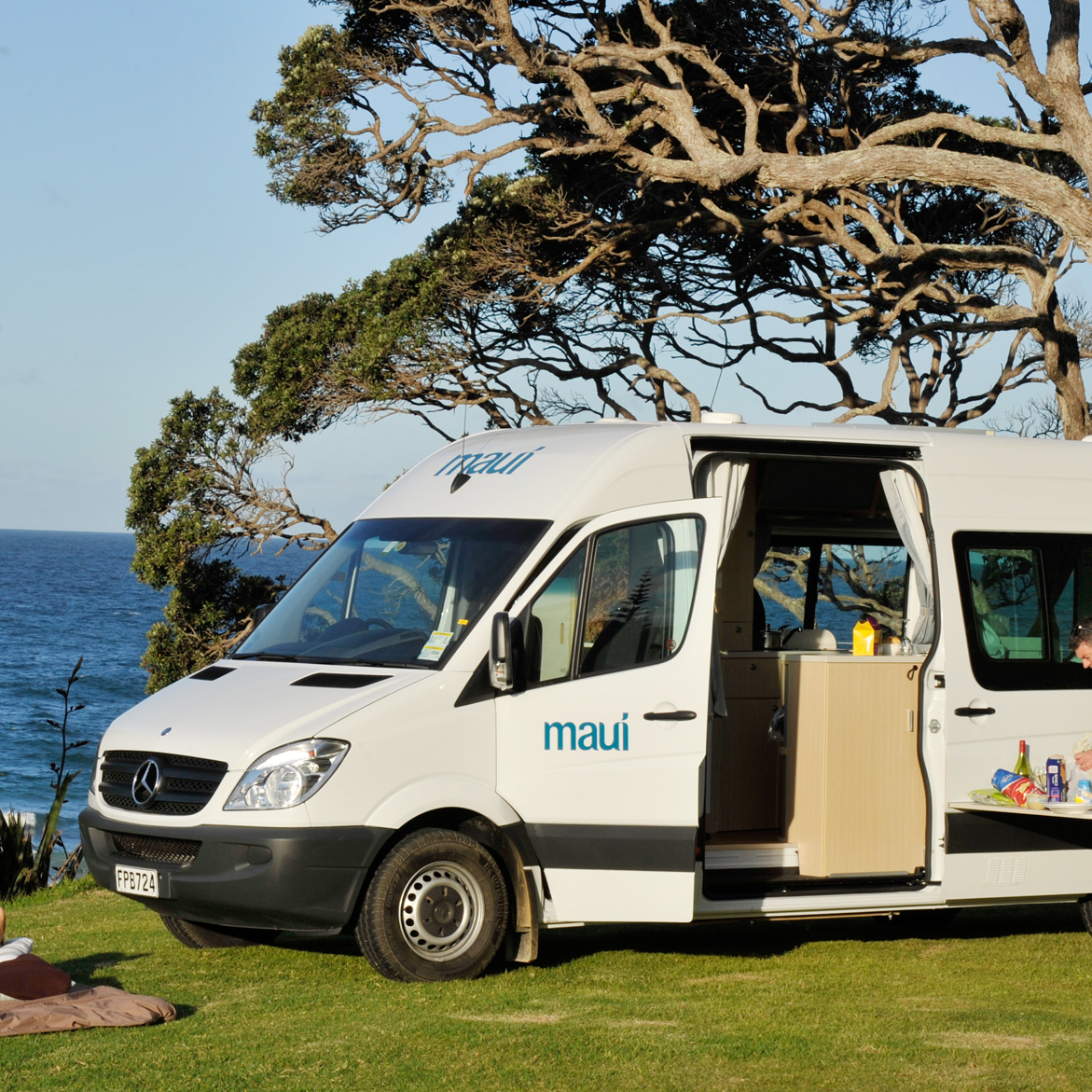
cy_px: 556
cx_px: 489
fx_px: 3855
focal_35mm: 108
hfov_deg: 16.1
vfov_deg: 16.1
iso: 400
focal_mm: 70
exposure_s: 1/320
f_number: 18
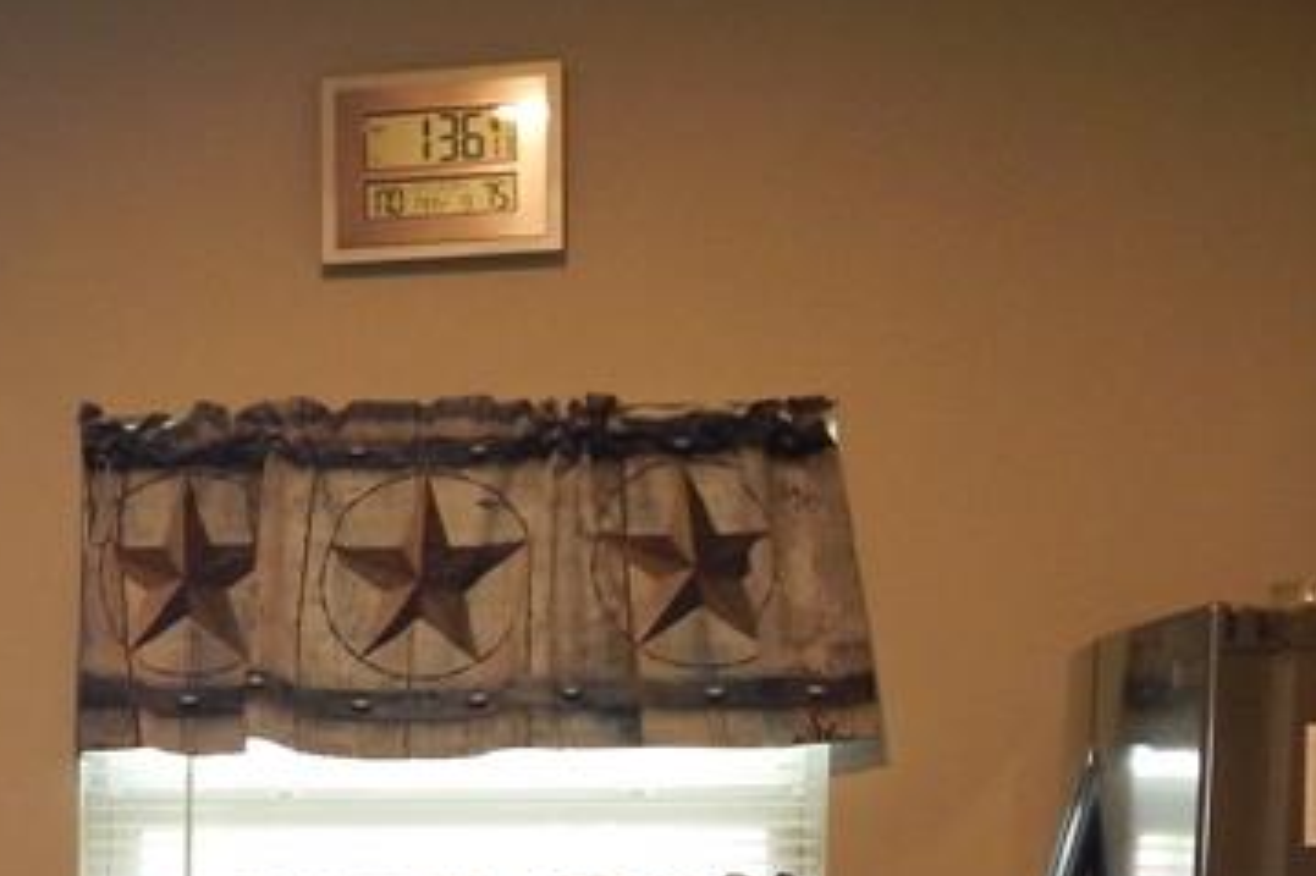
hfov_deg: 21.2
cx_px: -59
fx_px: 3361
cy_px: 1276
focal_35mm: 92
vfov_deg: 14.0
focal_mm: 5.6
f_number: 3.2
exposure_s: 1/30
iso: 320
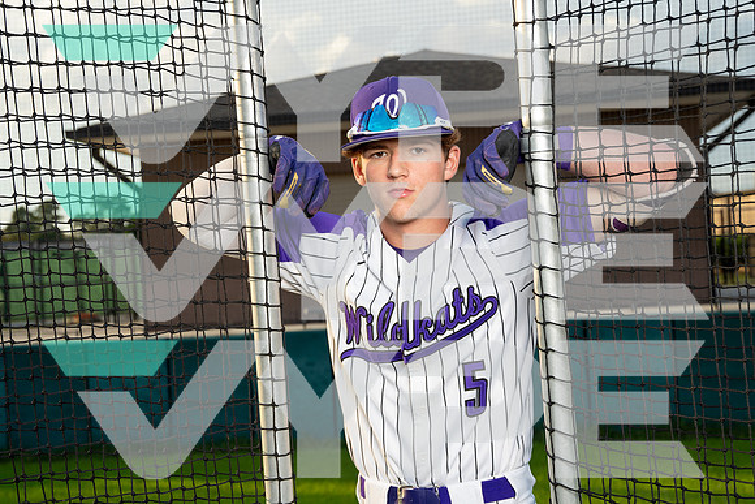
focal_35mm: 63
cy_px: 252
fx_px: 1321
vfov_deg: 21.6
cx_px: 378
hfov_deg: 31.9
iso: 250
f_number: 6.3
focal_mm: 63
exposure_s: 1/250
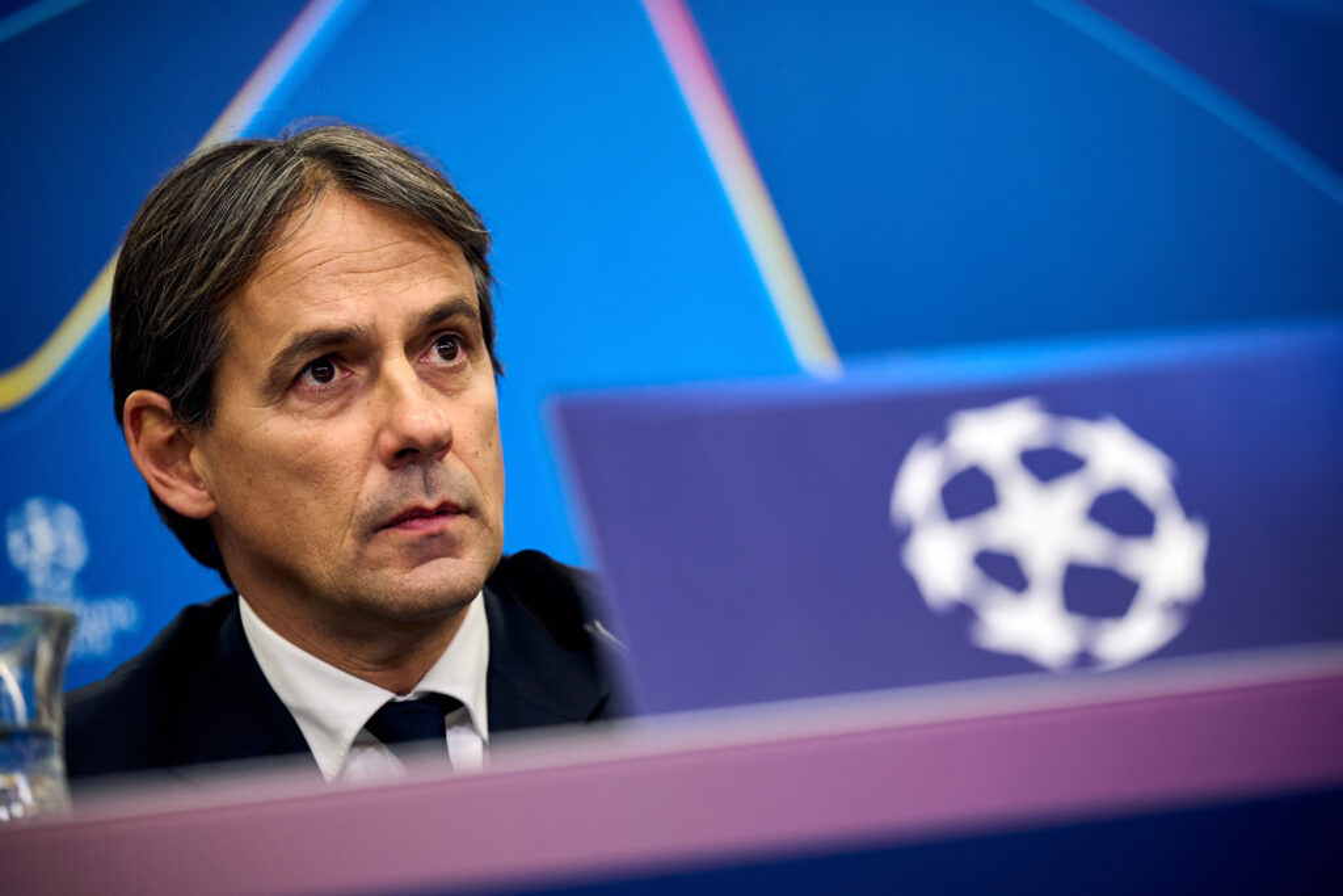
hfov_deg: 15.2
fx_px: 5037
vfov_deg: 10.2
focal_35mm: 135
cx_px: 672
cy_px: 448
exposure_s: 1/400
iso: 1100
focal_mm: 135
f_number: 2.8
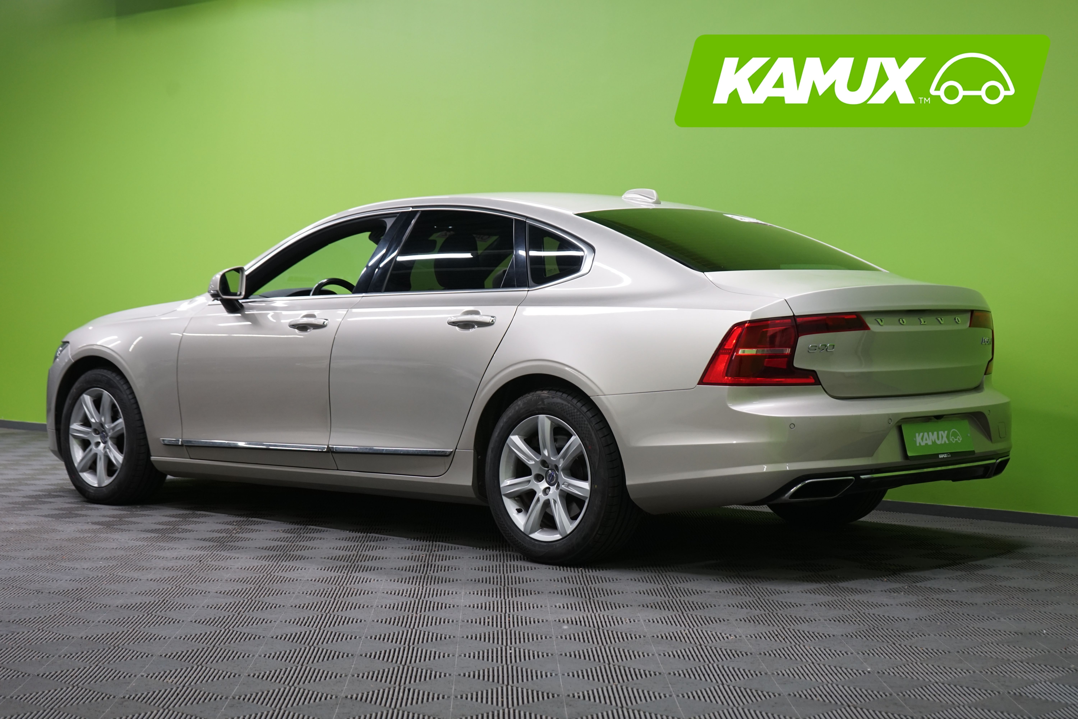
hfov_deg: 31.4
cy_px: 360
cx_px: 539
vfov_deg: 21.2
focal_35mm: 64
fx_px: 1916
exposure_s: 1/50
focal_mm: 64
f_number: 5.6
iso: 800
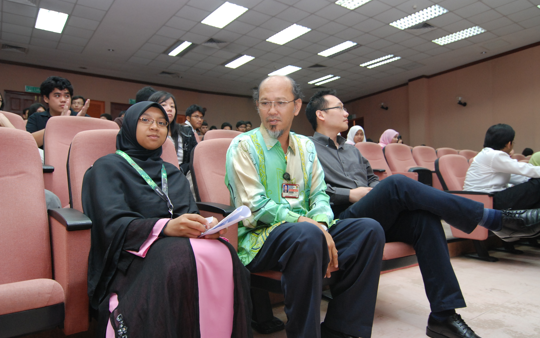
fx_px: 368
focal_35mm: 25
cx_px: 273
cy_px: 178
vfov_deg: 49.3
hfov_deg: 72.5
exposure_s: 1/60
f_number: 4.5
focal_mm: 16
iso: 640
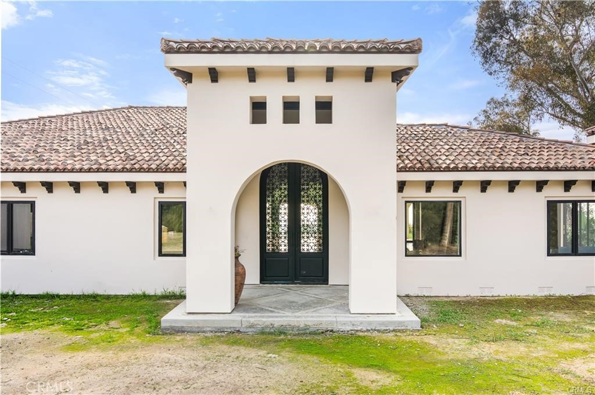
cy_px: 198
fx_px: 396
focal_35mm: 24
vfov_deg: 53.1
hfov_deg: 73.8
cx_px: 298
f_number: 9
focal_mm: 24
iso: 100
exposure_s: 1/80
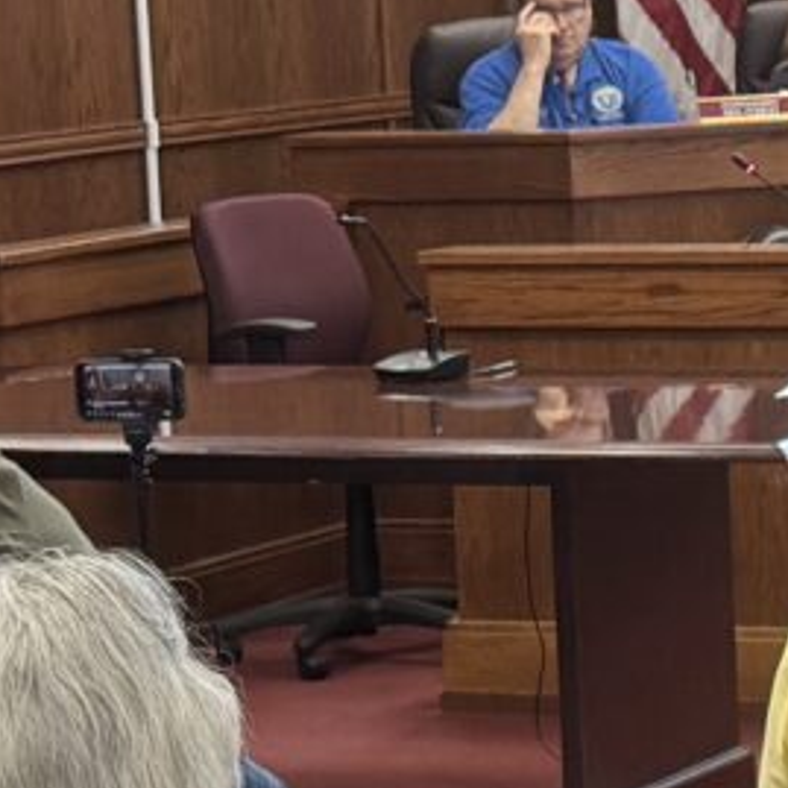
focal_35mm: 202
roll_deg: +2.6
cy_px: 413
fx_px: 5202
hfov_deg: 8.5
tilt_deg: -6.0
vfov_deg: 8.7
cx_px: 1192
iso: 125
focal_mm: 6.76
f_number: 1.78
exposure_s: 1/120
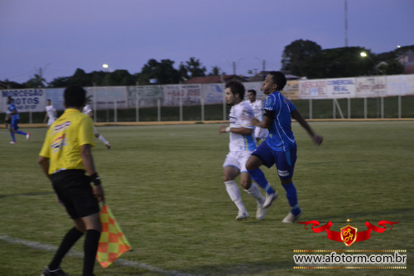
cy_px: 138
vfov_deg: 13.8
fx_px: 1138
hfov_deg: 20.6
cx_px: 207
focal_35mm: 99
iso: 3200
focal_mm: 66
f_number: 5.3
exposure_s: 1/100
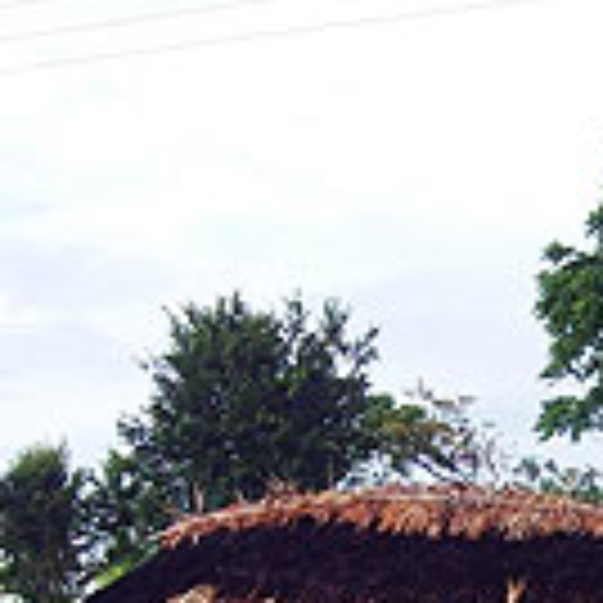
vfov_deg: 16.2
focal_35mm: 104
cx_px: 544
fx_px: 2050
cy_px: 698
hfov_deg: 16.5
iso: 50
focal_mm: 5.8
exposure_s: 1/350
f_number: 2.8
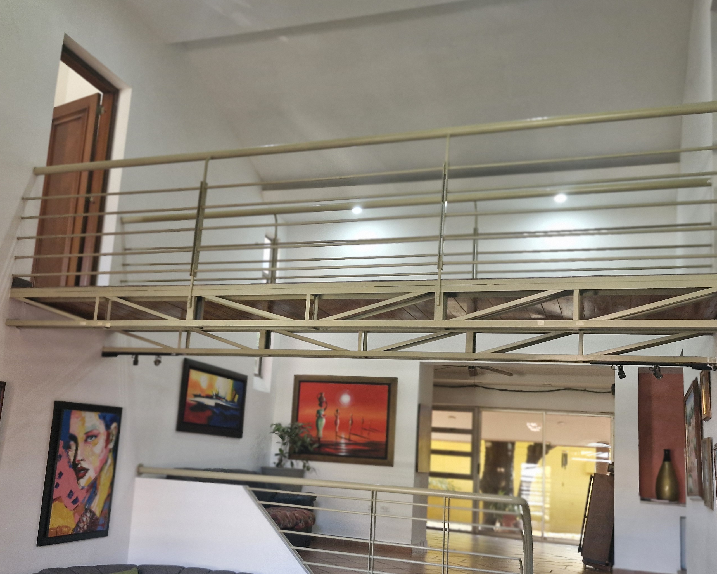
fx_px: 743
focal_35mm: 35
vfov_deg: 42.1
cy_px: 329
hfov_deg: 51.4
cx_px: 314
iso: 800
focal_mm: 5.54
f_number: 1.8
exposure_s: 1/120
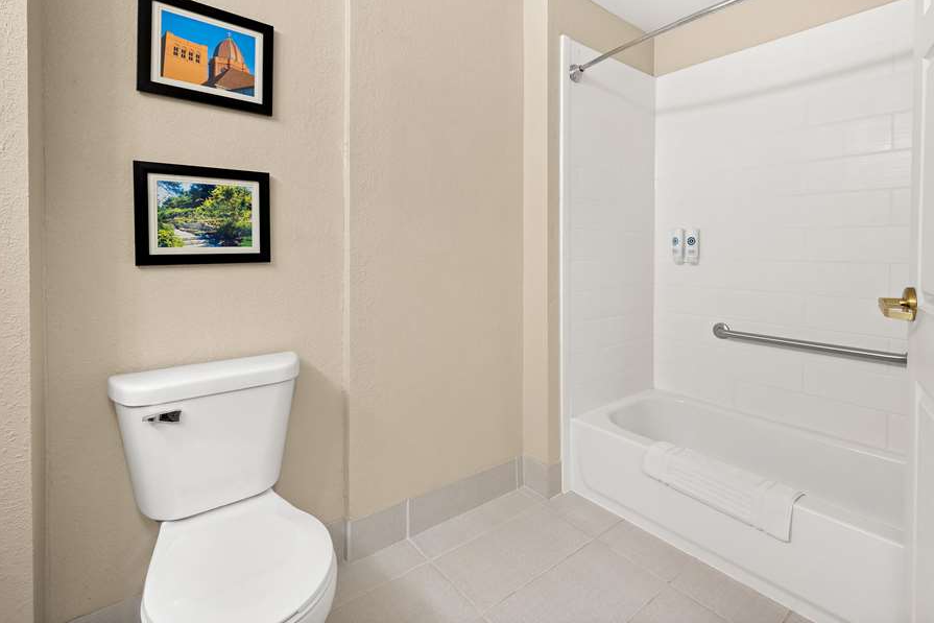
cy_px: 269
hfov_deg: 96.2
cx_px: 524
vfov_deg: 73.4
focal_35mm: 16
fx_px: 415
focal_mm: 14
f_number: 8
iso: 400
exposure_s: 1/4
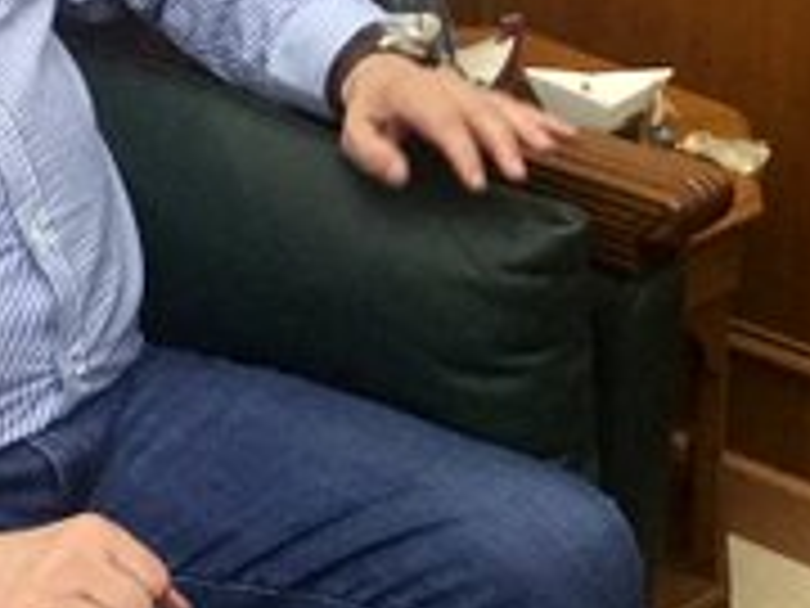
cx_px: 747
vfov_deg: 11.9
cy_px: 45
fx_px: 2902
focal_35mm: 124
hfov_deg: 15.7
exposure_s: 1/33
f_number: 2.4
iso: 64
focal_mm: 3.3
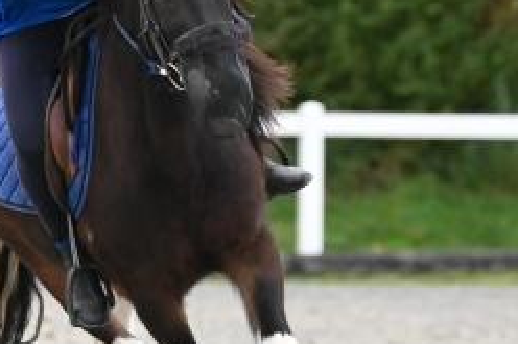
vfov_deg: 2.0
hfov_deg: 3.0
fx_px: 9734
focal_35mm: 677
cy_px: 75
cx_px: 121
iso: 11400
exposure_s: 1/1250
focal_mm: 210
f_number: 5.6
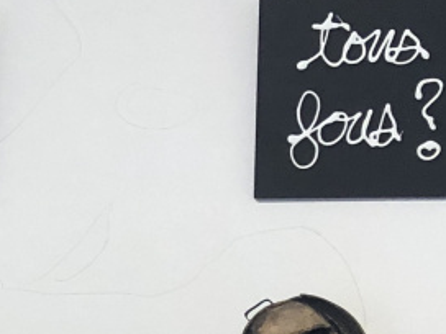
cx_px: -318
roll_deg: -0.7
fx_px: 2126
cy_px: 490
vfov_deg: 8.8
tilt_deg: -6.2
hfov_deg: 11.3
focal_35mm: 165
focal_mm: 3.99
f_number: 1.8
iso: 40
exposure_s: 1/25
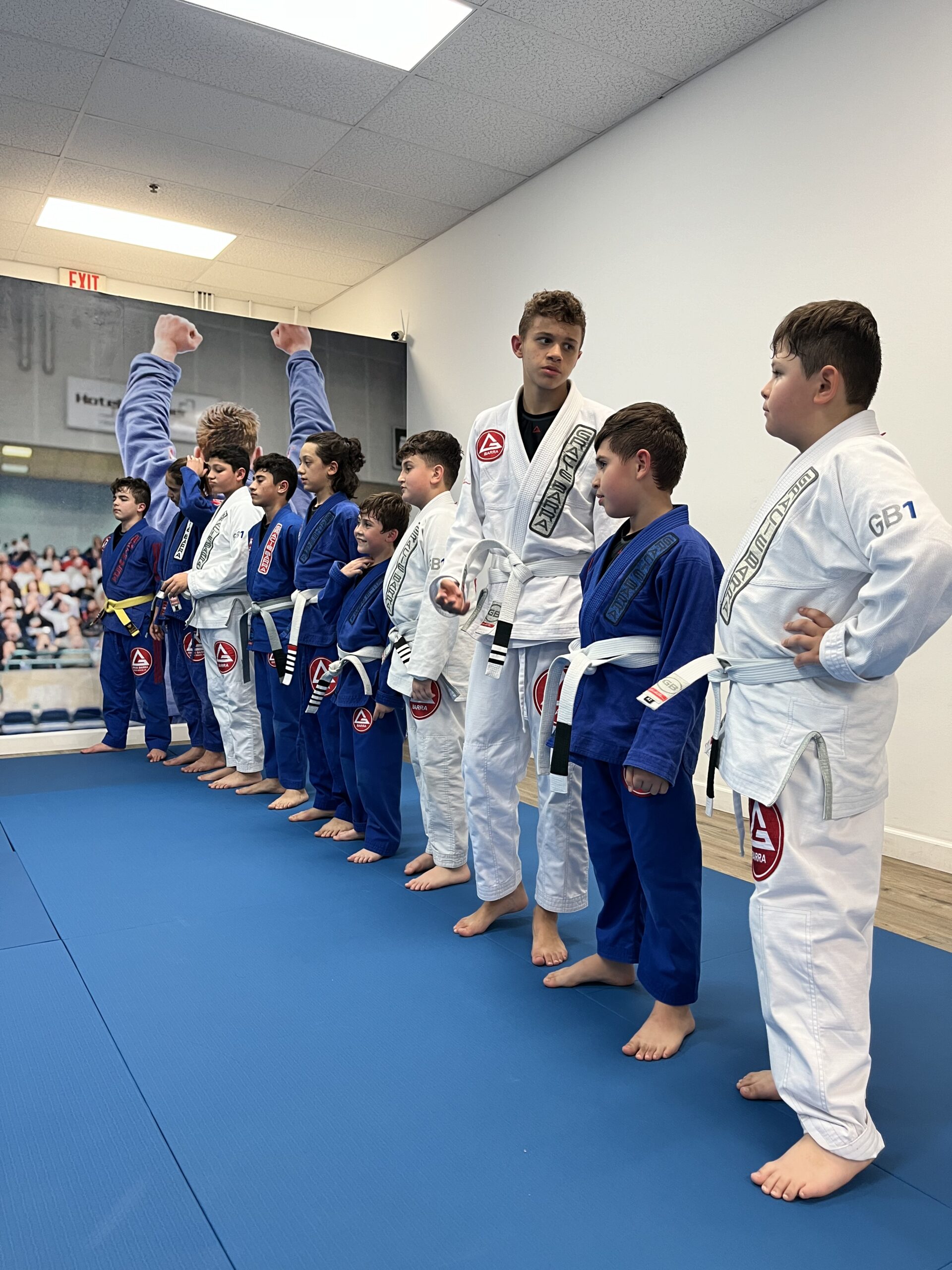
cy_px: 635
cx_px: 476
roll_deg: +0.4
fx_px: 953
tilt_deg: -3.5
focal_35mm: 26
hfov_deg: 53.1
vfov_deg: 67.3
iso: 100
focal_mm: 5.1
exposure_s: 1/60
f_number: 1.6
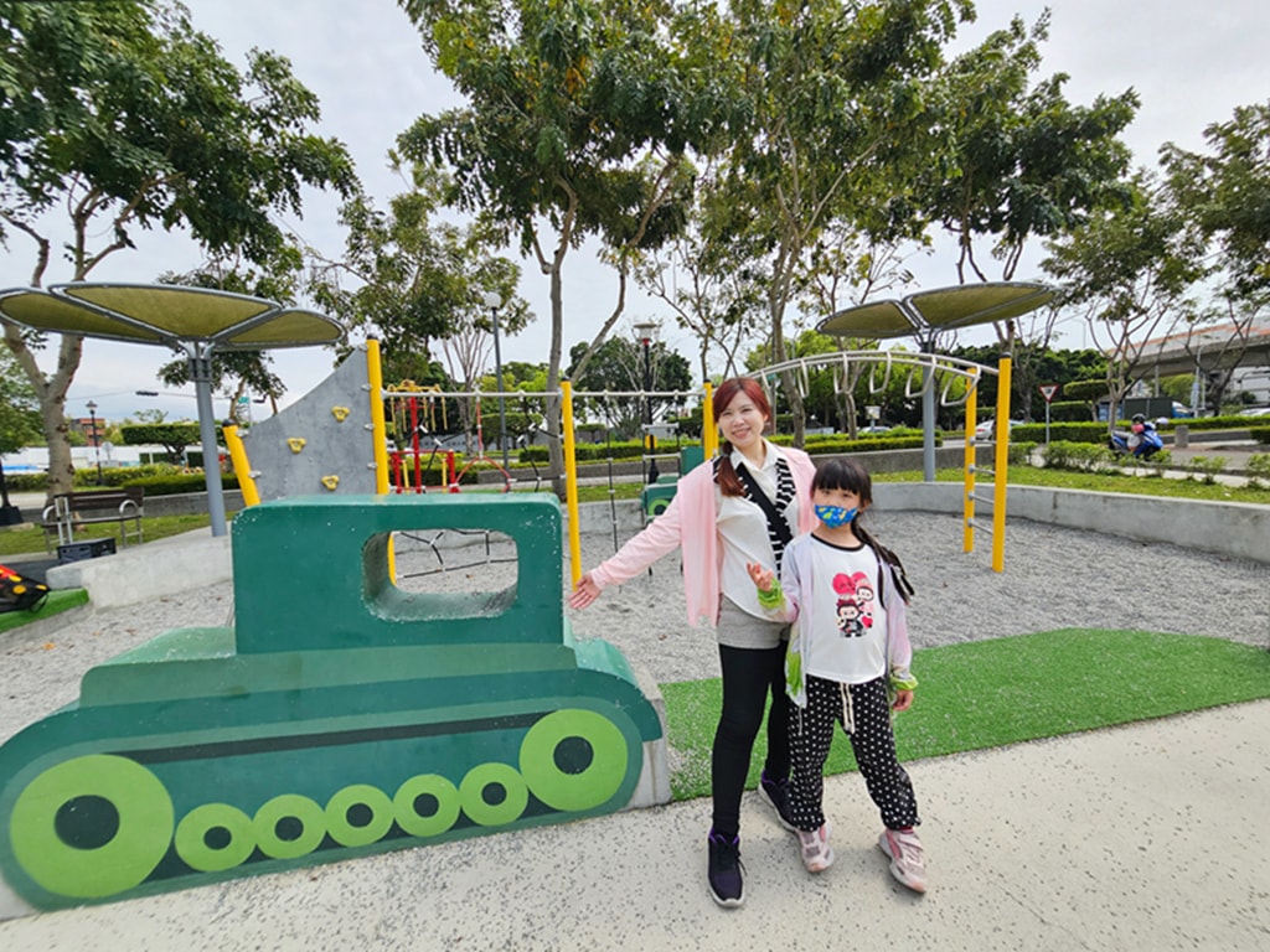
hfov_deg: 106.2
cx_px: 635
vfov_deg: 89.9
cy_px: 476
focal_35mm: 13
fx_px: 477
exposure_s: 1/1497
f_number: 2.2
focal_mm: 2.2
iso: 50
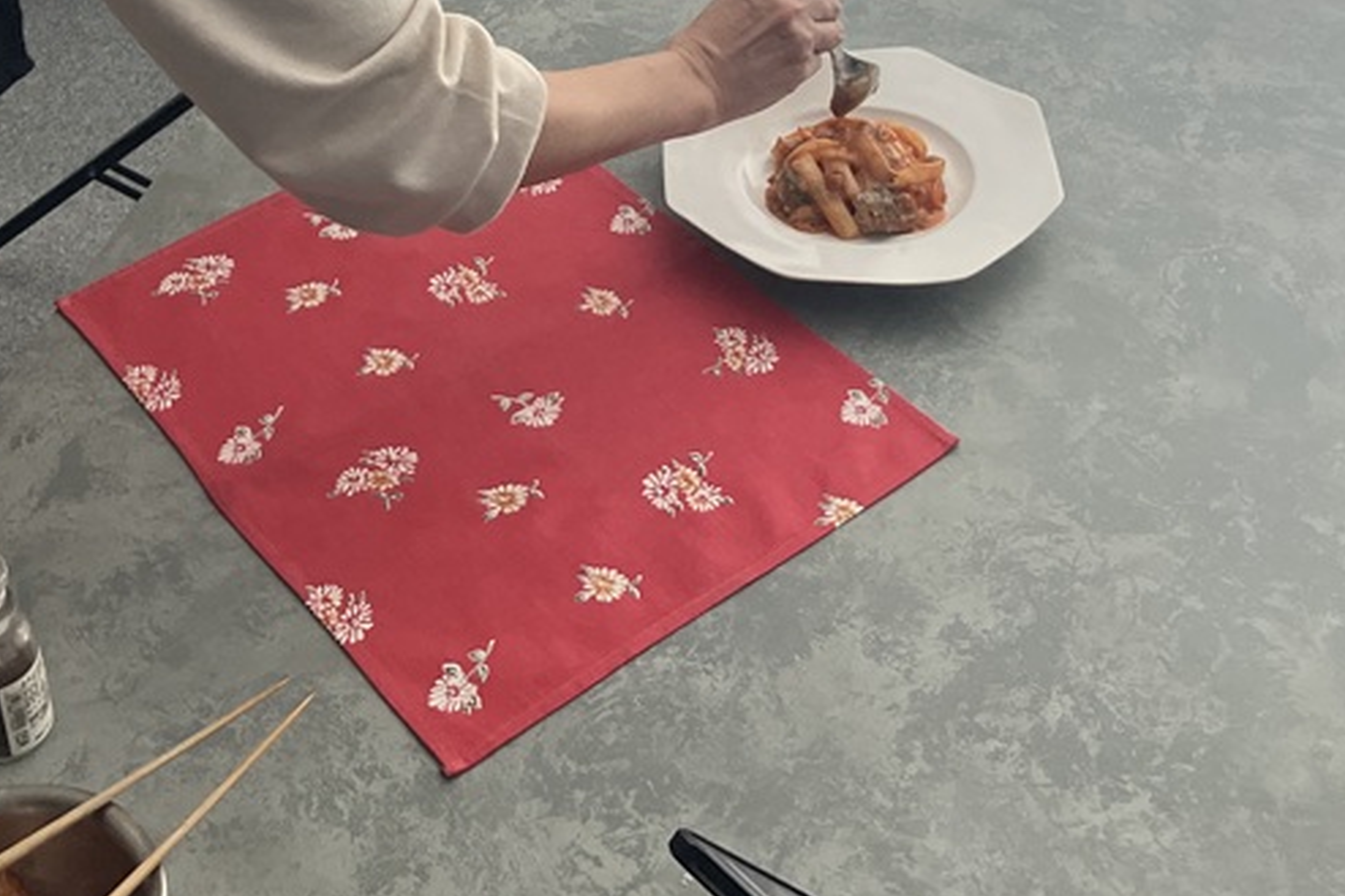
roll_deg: +3.0
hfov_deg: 33.9
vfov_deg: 21.8
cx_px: 623
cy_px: -93
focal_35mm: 59
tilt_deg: -28.1
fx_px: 2203
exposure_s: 1/113
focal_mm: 3.99
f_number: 1.8
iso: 80
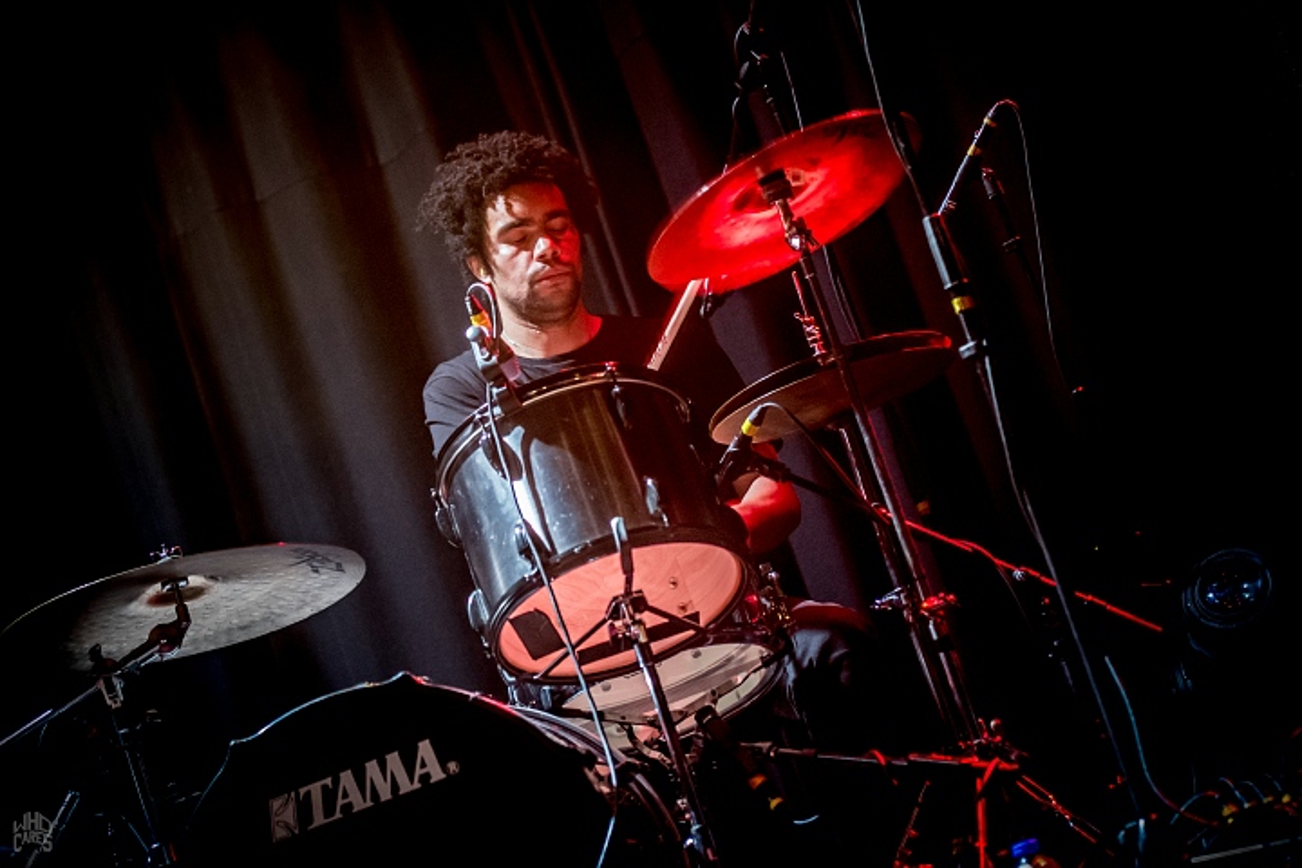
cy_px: 434
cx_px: 651
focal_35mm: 105
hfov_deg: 19.5
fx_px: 3797
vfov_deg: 13.0
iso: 4000
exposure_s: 1/80
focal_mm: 70
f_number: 2.8
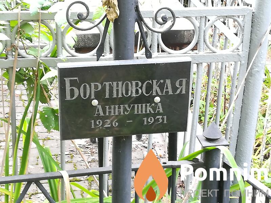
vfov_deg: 19.6
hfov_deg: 26.0
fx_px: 587
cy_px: 102
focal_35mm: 75
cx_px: 136
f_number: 2.2
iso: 80
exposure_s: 1/30
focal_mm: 3.83
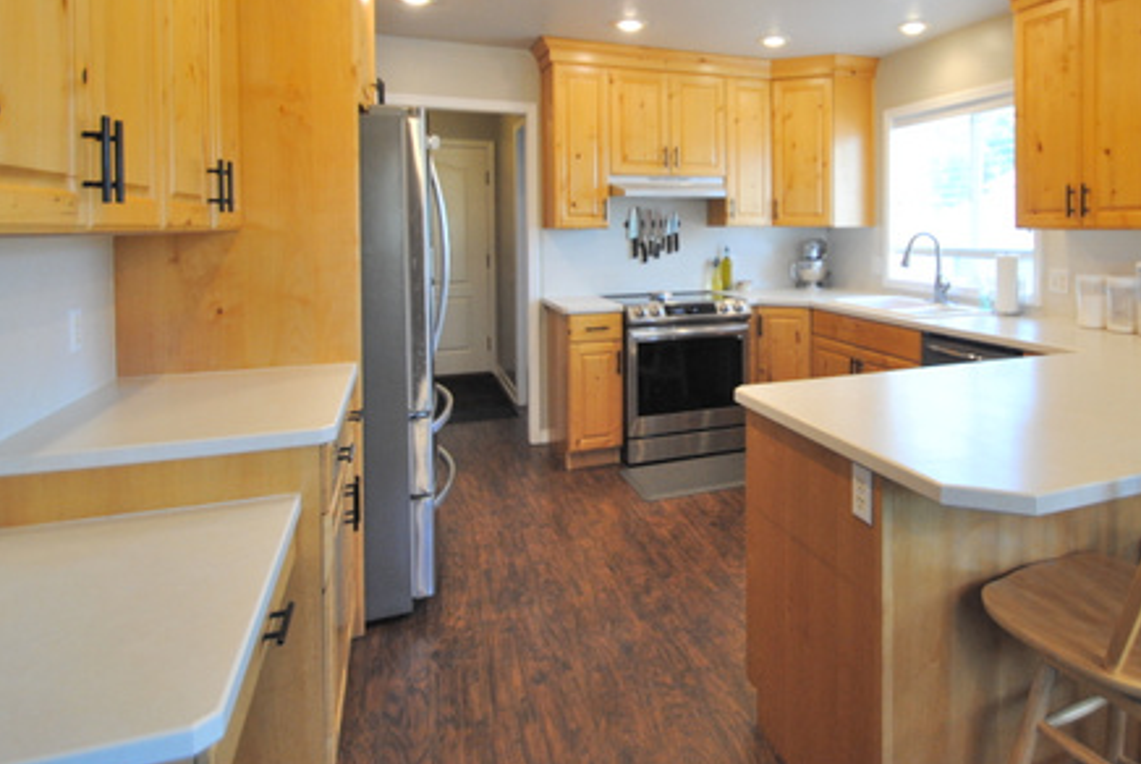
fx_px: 698
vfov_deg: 56.0
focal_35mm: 22
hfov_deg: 76.8
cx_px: 730
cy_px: 246
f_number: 3.5
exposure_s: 1/100
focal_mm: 10
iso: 400
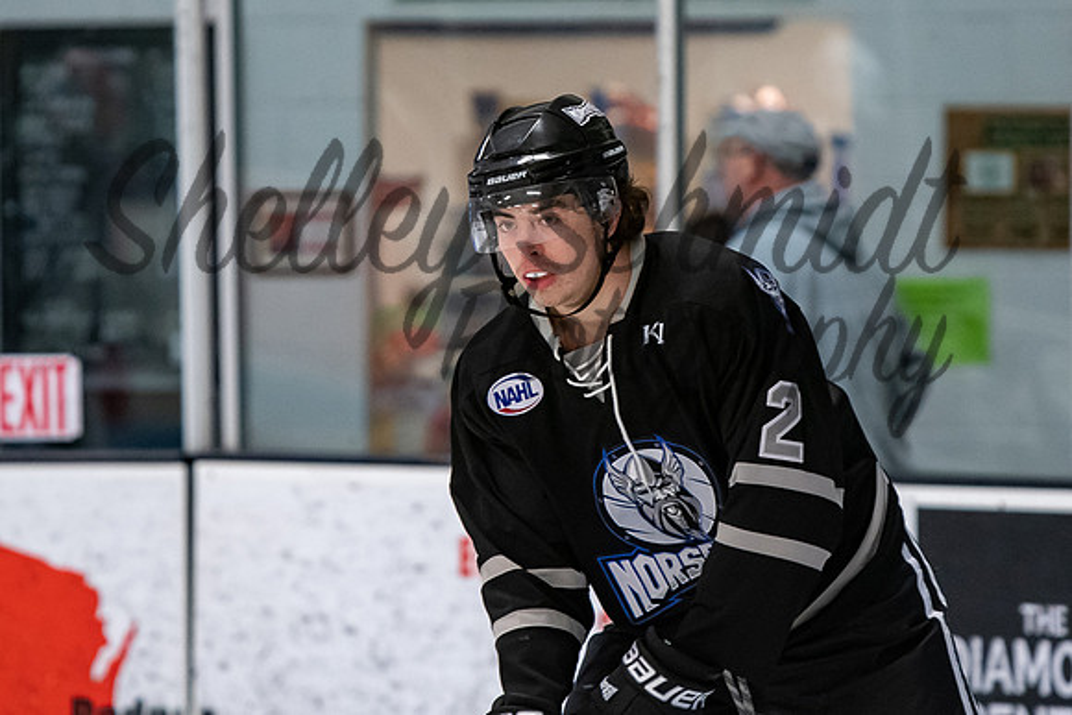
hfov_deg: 4.6
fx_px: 13206
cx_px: 568
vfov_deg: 3.1
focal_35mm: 443
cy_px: 238
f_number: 3.2
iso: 2000
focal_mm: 200
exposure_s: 1/800
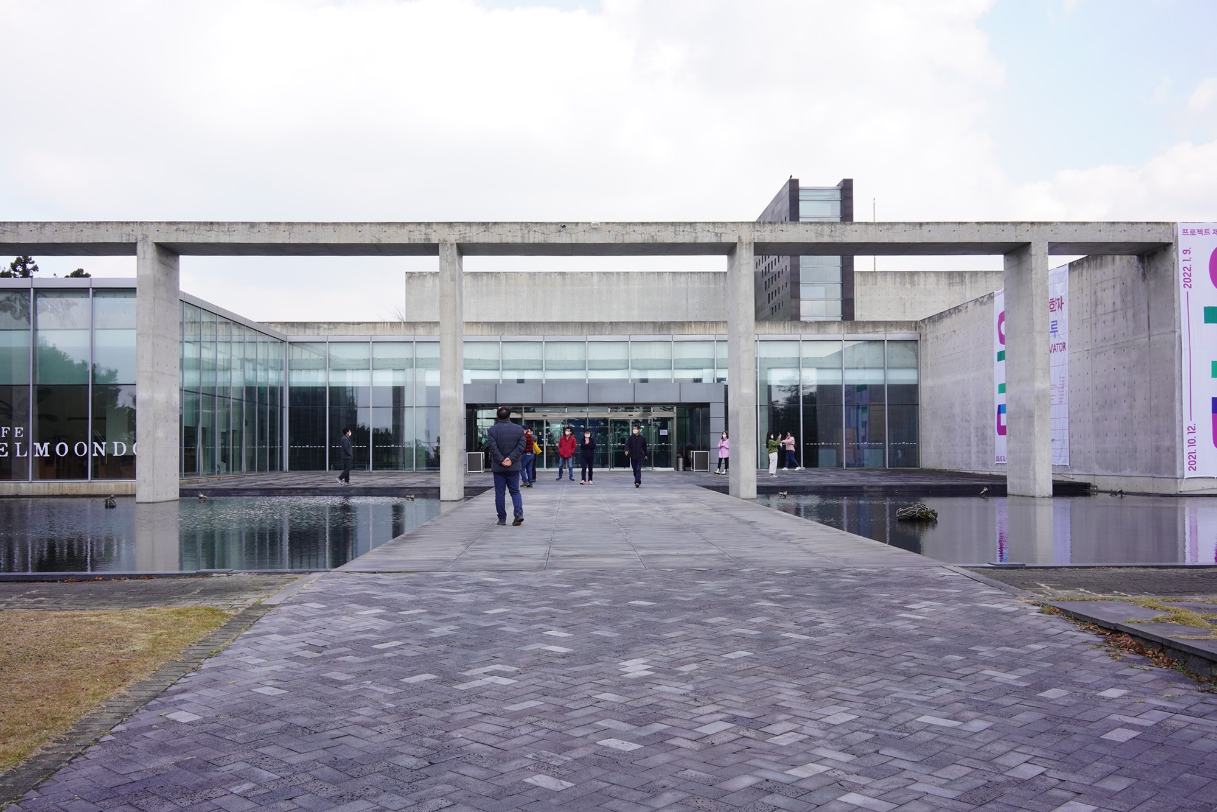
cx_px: 608
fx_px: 1183
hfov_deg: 54.4
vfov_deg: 37.9
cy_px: 406
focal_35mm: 35
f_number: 14
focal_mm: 35
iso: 800
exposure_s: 1/160
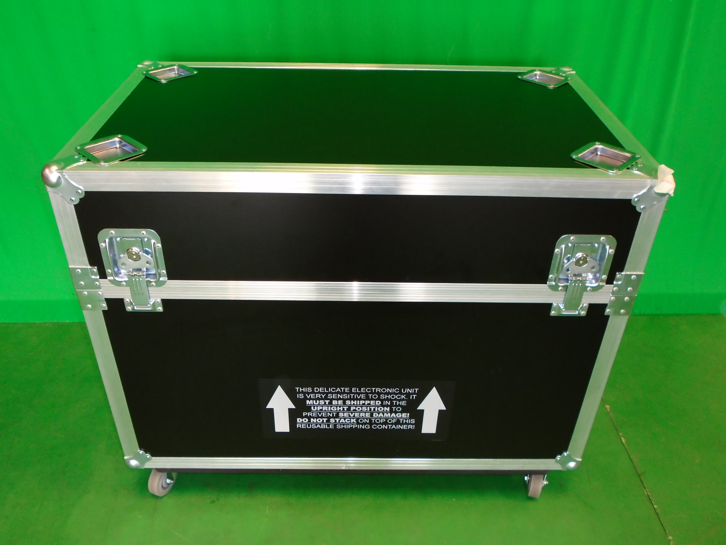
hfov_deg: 58.4
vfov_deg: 45.4
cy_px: 272
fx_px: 650
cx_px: 363
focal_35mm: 31
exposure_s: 1/40
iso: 250
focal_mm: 5.5
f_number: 3.5
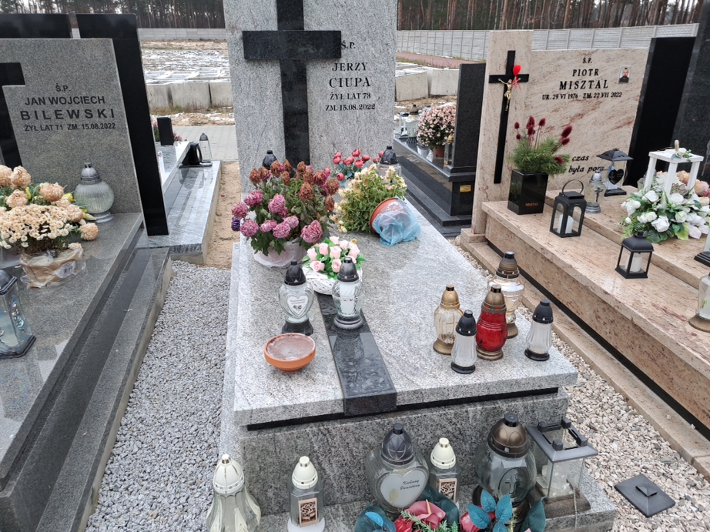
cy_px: 262
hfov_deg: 69.4
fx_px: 513
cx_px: 347
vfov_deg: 54.9
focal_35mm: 25
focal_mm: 5.23
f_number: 1.8
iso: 50
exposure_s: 1/50
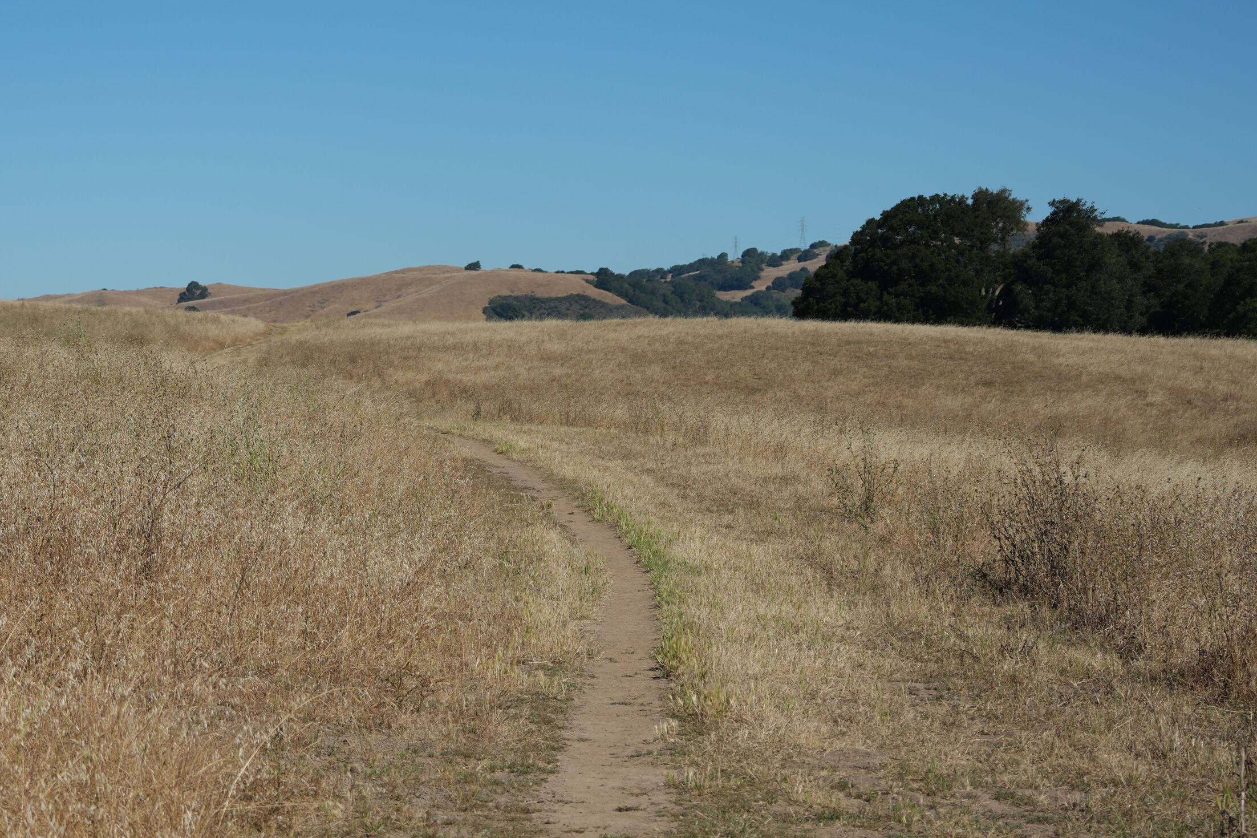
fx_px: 3421
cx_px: 452
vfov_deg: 14.0
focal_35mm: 98
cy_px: 375
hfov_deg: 20.8
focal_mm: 50
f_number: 5
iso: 100
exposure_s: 1/1250
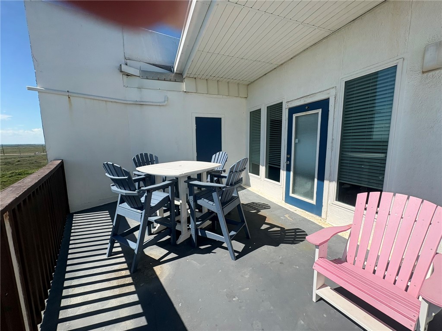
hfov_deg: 102.1
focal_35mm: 14
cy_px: 166
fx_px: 179
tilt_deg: -6.7
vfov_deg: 85.7
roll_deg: +0.8
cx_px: 221
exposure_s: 1/2028
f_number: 2.2
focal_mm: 2.22
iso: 50
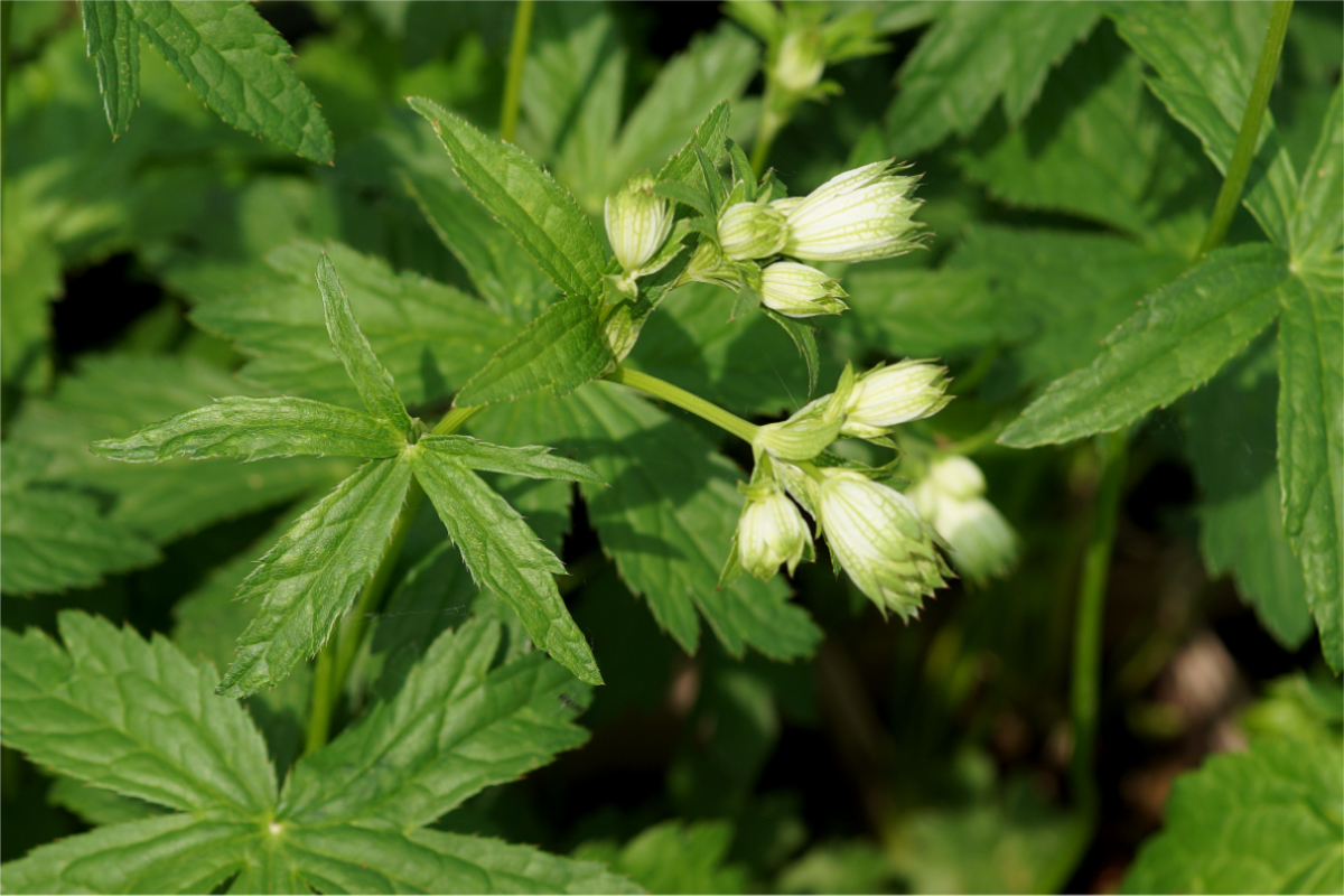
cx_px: 672
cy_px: 448
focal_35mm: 150
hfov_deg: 13.7
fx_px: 5600
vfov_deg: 9.1
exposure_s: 1/160
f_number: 5.6
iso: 125
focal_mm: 100
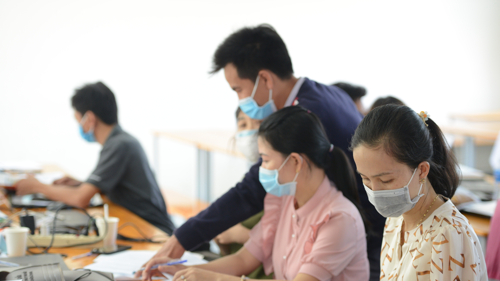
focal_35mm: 91
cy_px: 167
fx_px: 1207
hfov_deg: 23.4
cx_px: 250
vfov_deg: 13.3
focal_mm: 86
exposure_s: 1/125
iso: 1000
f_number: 2.8
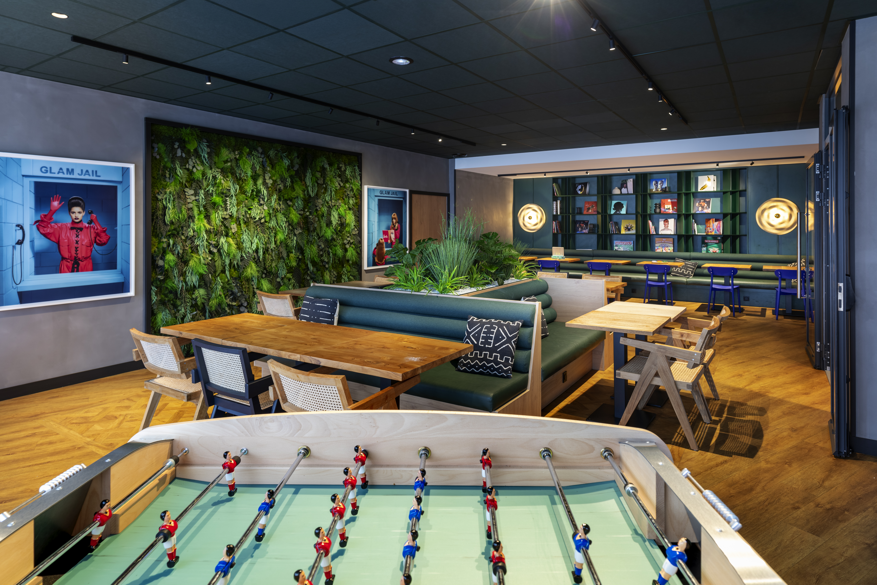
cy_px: 292
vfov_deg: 59.5
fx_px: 512
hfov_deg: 81.2
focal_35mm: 21
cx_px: 438
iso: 64
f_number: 5
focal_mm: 21
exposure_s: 1/1.25
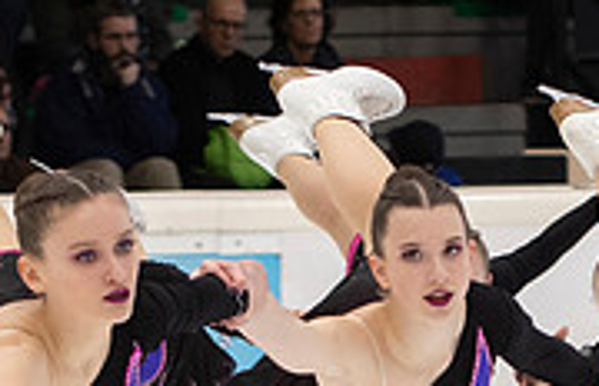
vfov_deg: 2.2
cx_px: 353
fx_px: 10145
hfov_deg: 3.4
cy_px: 390
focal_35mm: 616
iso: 800
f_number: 3.5
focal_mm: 78
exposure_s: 1/200
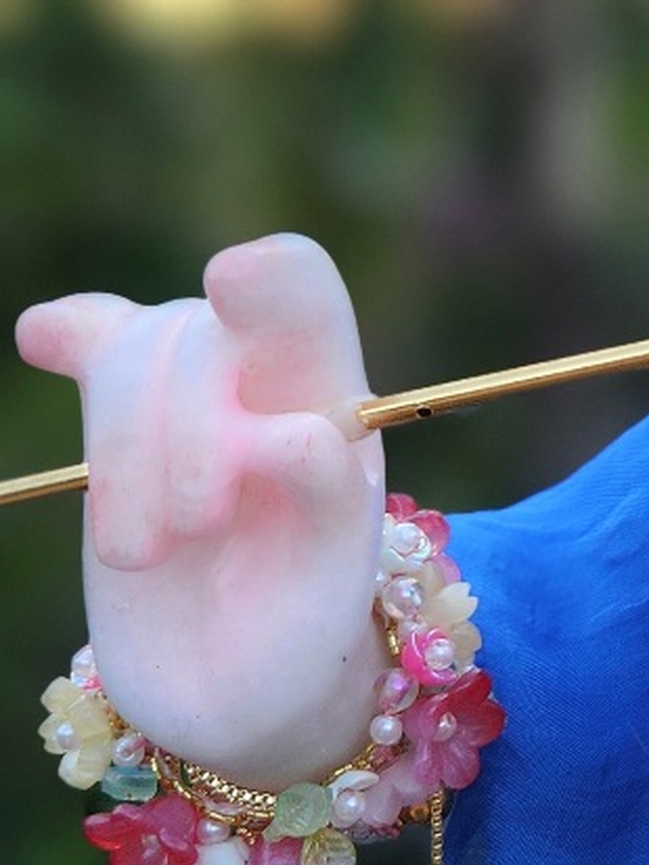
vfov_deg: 22.0
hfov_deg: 14.8
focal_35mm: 89
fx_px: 2224
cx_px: 1124
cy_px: 327
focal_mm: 5.4
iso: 20
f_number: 1.8
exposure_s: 1/112
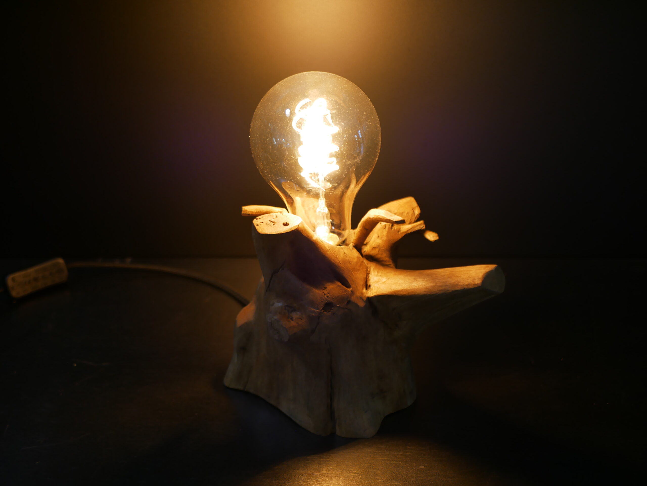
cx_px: 324
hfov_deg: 38.2
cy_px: 243
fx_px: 935
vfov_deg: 29.1
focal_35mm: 50
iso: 200
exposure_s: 1/160
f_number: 2
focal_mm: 25
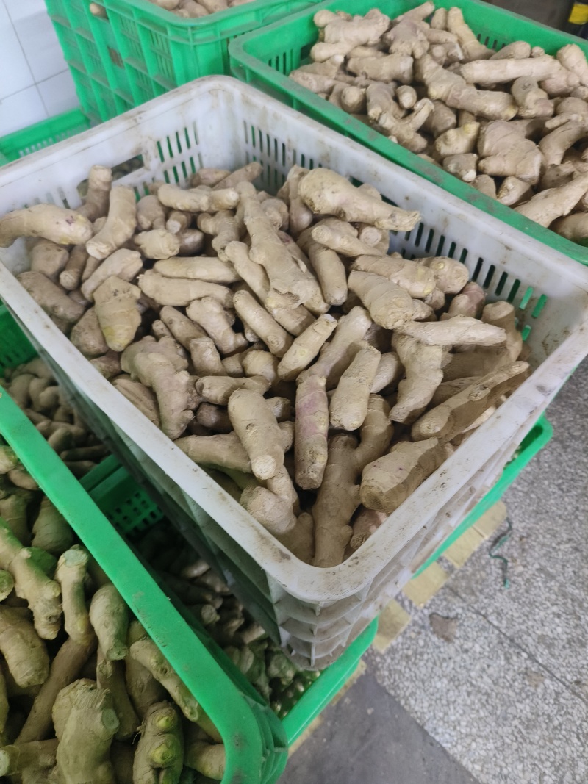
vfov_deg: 73.9
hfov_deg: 58.9
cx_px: 294
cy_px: 392
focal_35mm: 23
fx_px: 521
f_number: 1.75
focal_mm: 5.5
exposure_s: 1/33.3
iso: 1852
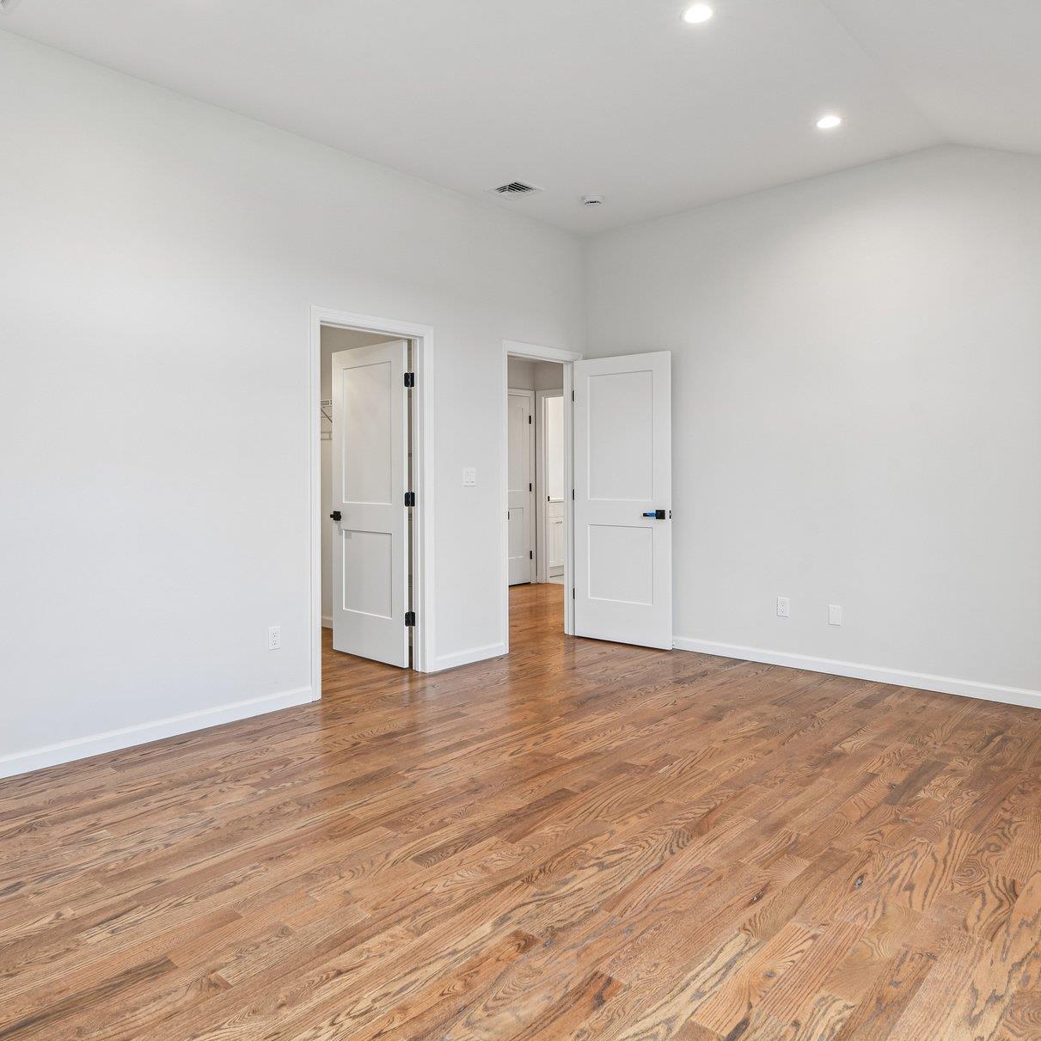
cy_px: 470
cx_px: 461
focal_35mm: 23
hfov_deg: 67.0
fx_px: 783
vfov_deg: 67.1
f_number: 9
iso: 250
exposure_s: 1/13
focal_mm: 16
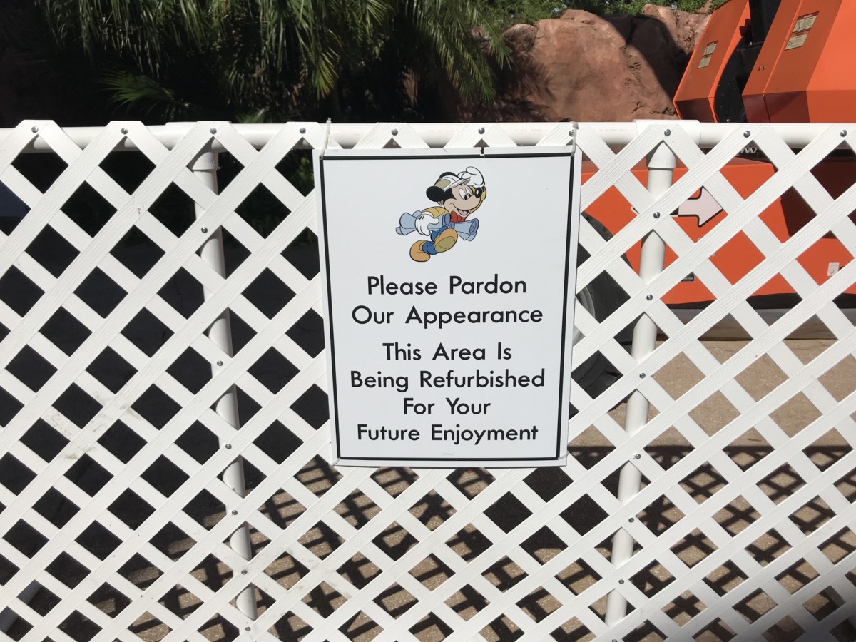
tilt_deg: -17.0
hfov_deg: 63.4
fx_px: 692
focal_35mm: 28
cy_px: 321
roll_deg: +1.8
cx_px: 428
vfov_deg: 49.7
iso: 25
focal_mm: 3.99
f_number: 1.8
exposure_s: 1/8000
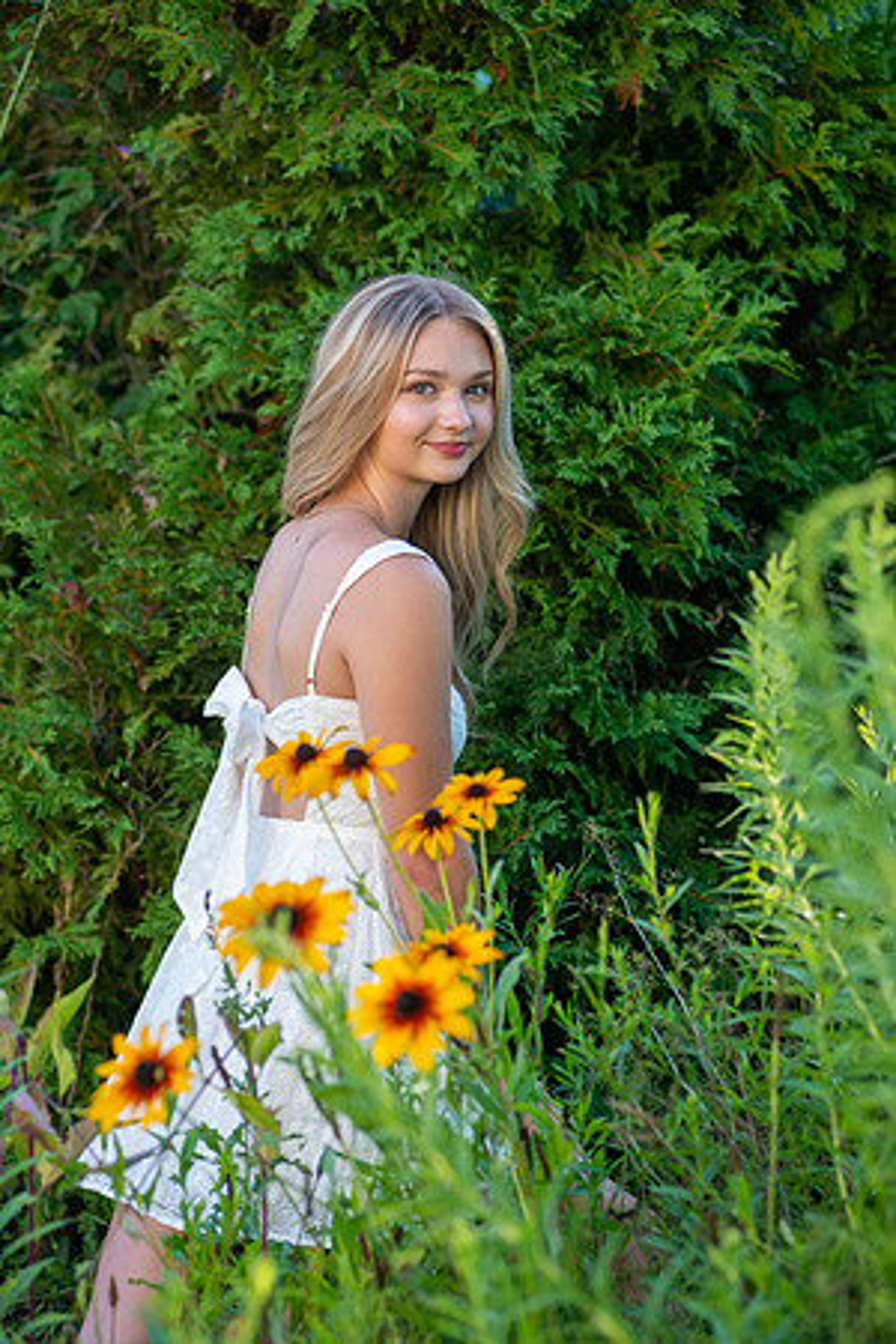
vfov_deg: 18.3
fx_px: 4181
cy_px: 672
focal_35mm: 112
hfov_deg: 12.2
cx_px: 448
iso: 160
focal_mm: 112
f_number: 4
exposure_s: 1/200
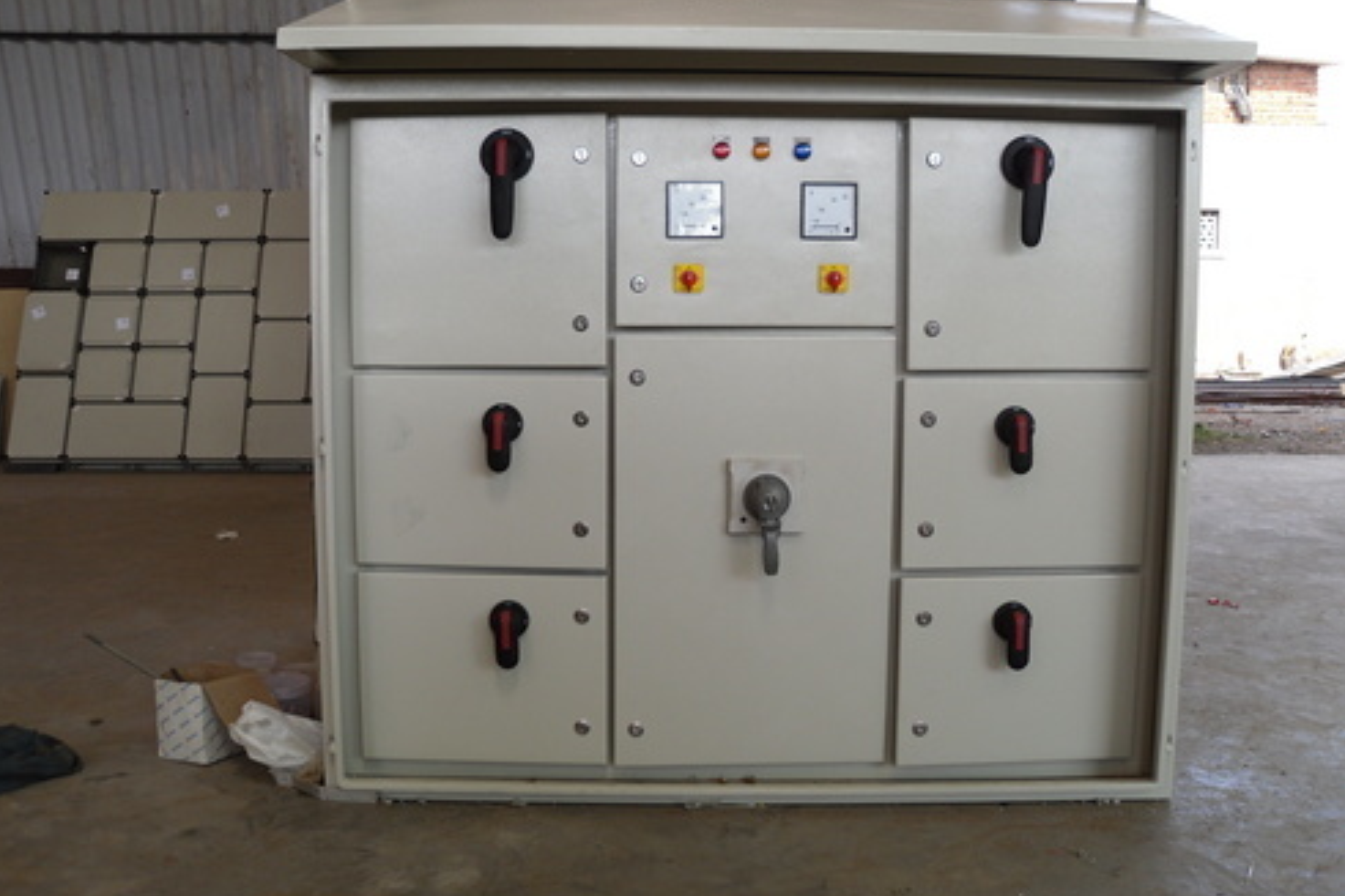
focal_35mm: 36
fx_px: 1344
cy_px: 437
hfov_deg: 53.1
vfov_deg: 36.8
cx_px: 666
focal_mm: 6
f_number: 2.8
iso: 80
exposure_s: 1/158
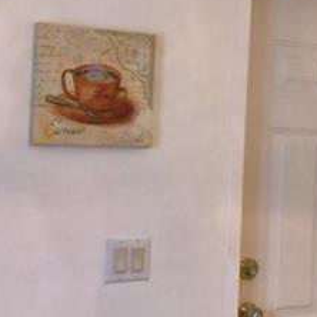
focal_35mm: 92
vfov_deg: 18.8
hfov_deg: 17.1
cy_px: 100
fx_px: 953
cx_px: 473
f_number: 4.5
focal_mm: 10
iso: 450
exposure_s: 1/30
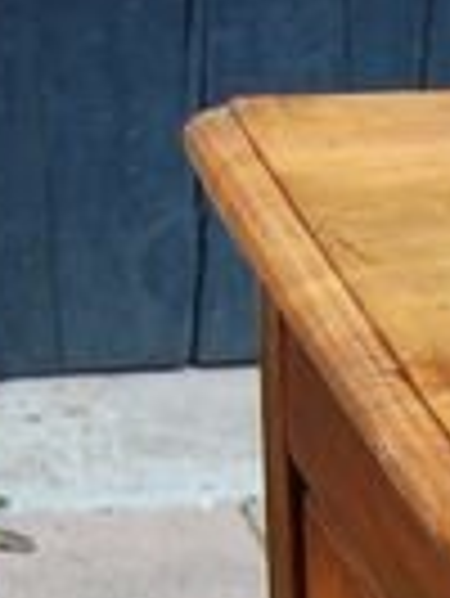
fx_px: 4396
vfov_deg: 7.4
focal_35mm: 254
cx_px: 1242
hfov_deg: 5.6
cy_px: 1299
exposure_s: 1/125
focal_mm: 26
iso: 360
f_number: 5.6
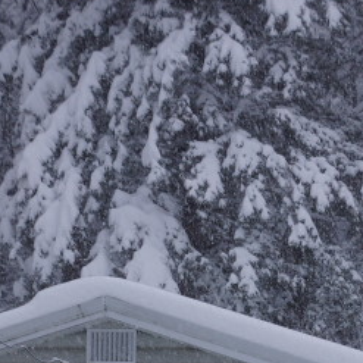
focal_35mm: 202
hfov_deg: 8.6
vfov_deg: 8.5
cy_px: 503
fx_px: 2396
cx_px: 341
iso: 100
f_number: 11
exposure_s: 1/100
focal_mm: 35
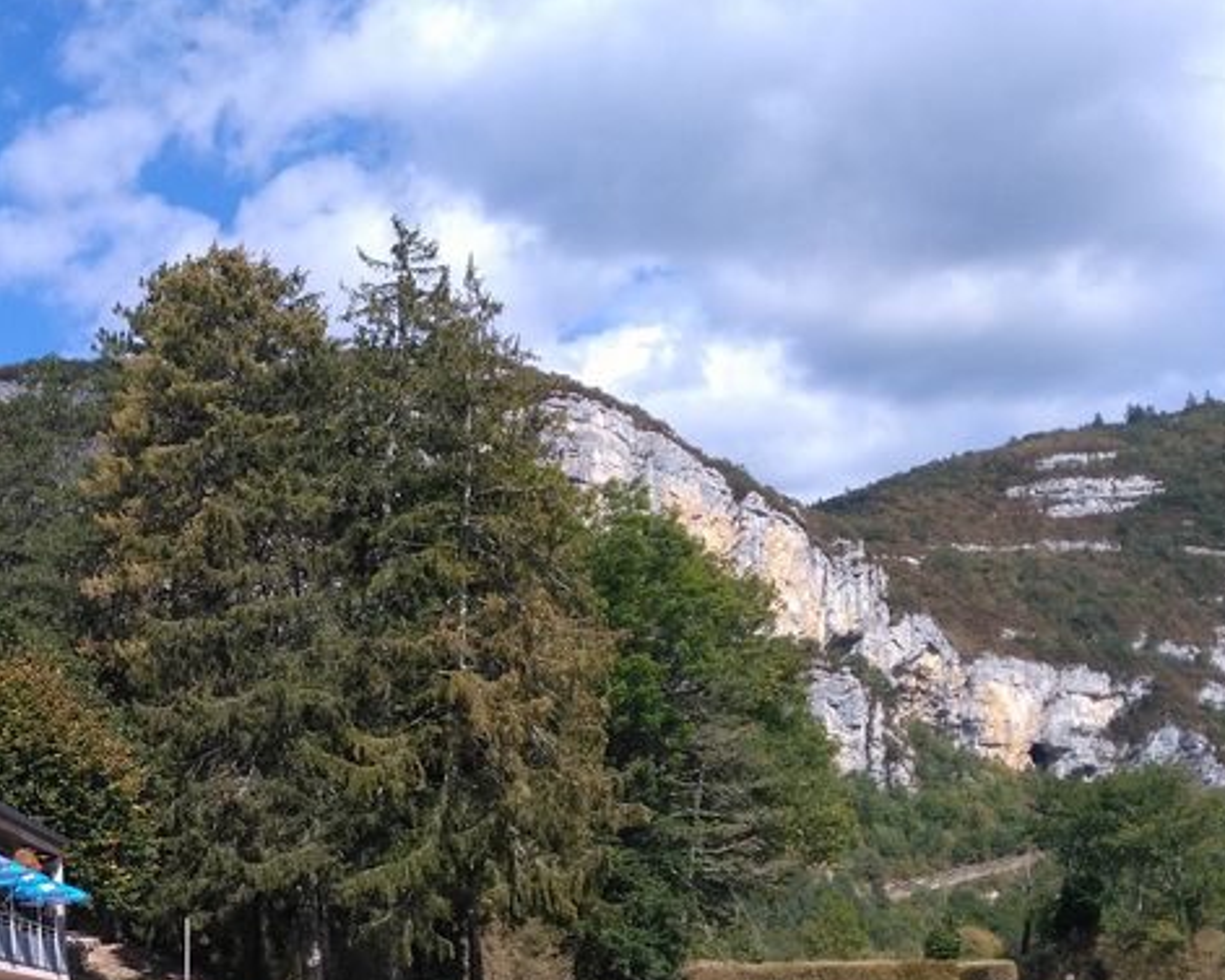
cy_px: 782
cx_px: 47
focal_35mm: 58
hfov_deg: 30.5
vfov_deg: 25.8
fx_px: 2103
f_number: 2
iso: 100
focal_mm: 2.96
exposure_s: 1/1175
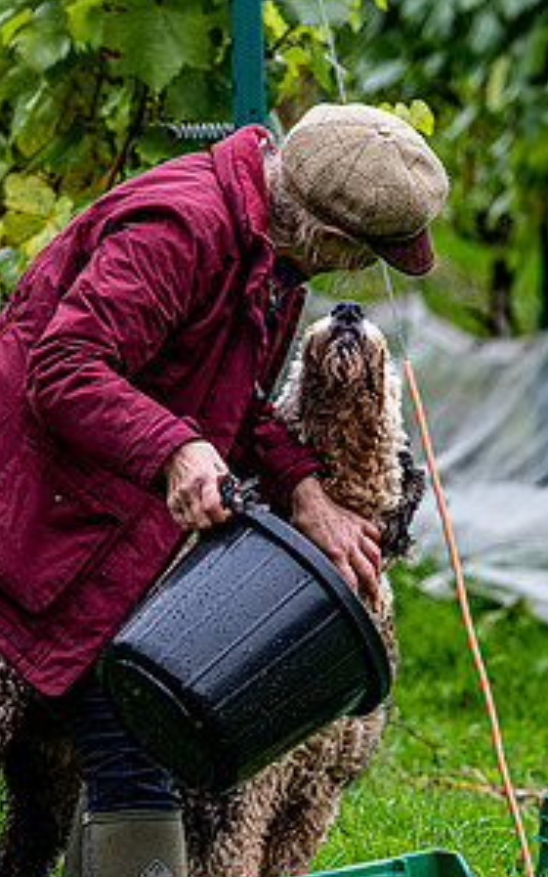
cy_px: 441
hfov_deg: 4.0
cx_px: 316
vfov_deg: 6.4
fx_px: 7786
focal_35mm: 326
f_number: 4
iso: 400
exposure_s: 1/500
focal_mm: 165
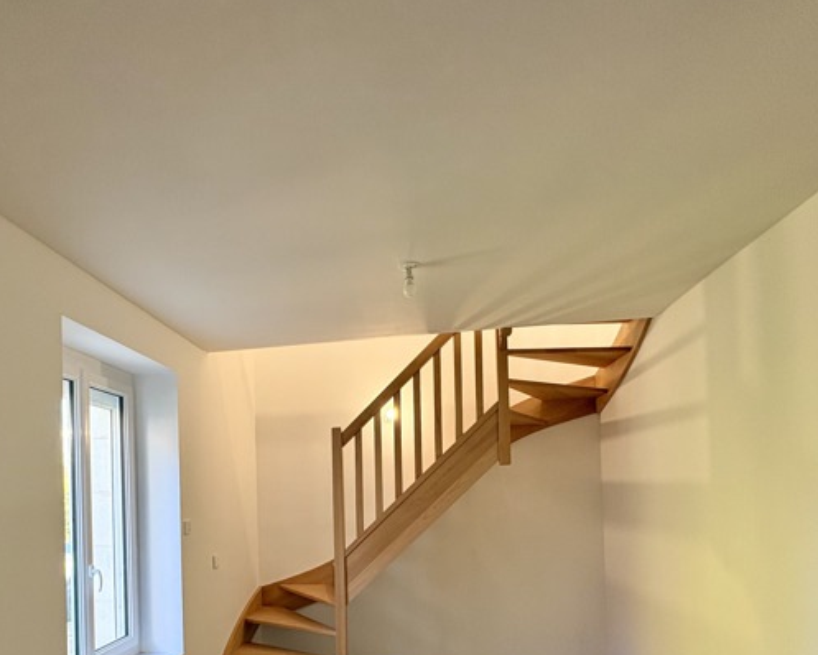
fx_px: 533
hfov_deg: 74.1
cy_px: 485
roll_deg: +2.0
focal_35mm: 22
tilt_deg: +0.2
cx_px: 323
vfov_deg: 60.0
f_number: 2.2
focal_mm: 2.22
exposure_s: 1/100
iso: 200
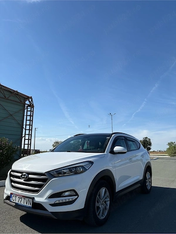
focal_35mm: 26
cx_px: 88
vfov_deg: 67.3
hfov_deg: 53.1
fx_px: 176
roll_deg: -1.0
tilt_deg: +13.4
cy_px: 117
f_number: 1.6
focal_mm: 5.96
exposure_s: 1/4329
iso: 50
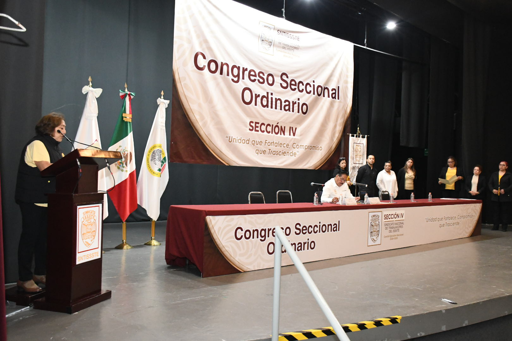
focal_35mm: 34
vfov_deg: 38.9
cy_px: 170
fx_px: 484
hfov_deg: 55.8
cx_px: 256
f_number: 5.6
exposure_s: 1/125
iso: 6400
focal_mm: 23
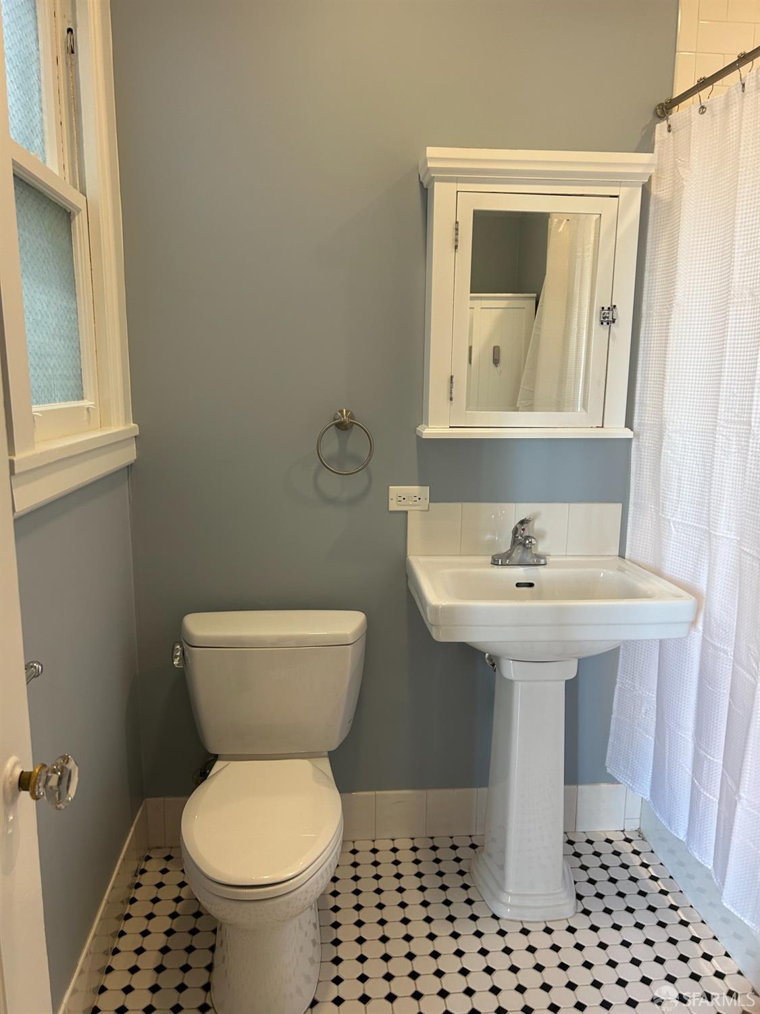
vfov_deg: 67.3
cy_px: 507
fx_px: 761
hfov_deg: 53.1
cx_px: 380
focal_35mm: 26
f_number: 1.5
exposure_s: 1/60
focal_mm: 5.7
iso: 100
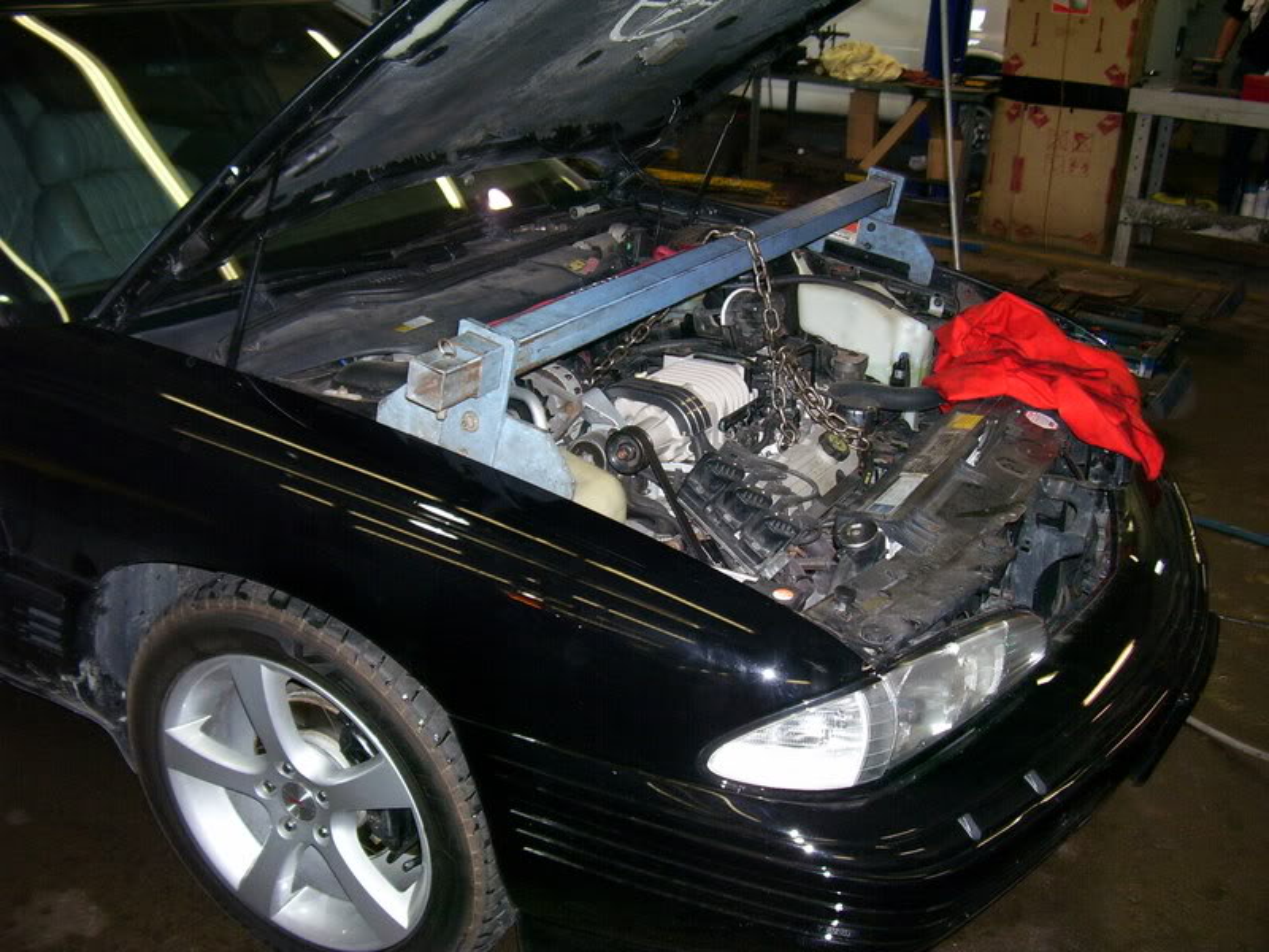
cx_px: 634
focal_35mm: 34
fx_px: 1246
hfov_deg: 54.0
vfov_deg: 41.8
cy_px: 476
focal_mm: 5.6
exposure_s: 1/60
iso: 125
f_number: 2.7
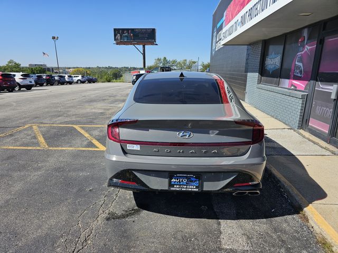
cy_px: 126
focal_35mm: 23
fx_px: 225
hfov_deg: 73.9
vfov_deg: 58.9
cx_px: 169
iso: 10
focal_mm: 6.3
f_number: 1.7
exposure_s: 1/740
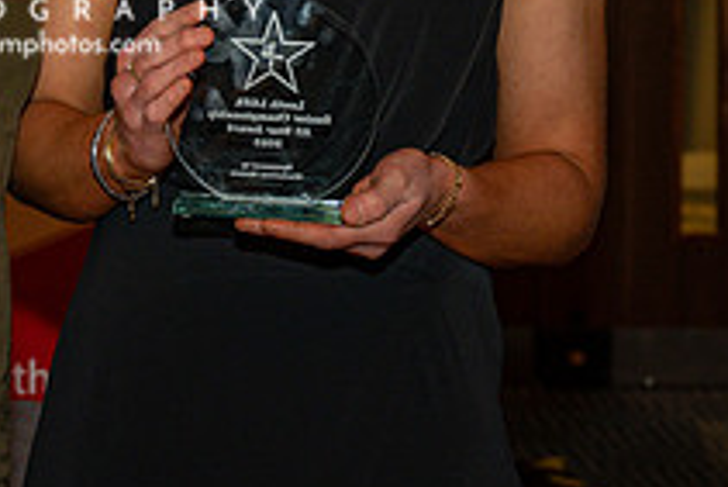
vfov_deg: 10.4
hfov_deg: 15.6
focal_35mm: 130
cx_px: 108
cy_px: -119
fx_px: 2631
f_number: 3.5
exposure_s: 1/125
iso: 500
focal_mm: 39
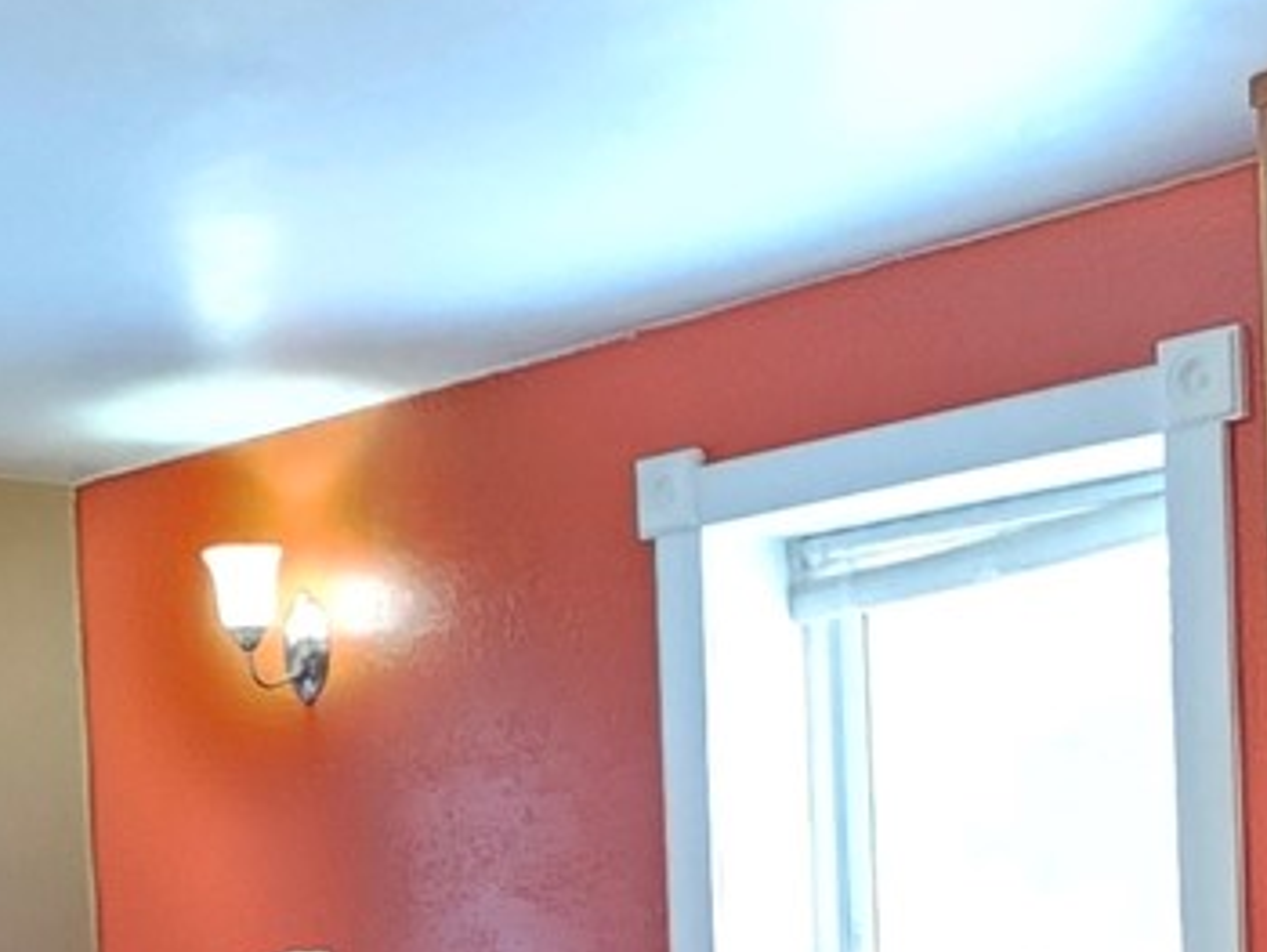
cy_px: 1256
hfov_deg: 25.4
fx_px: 2784
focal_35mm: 76
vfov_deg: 18.1
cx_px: 326
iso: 1000
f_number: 1.9
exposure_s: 1/60
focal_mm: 2.2
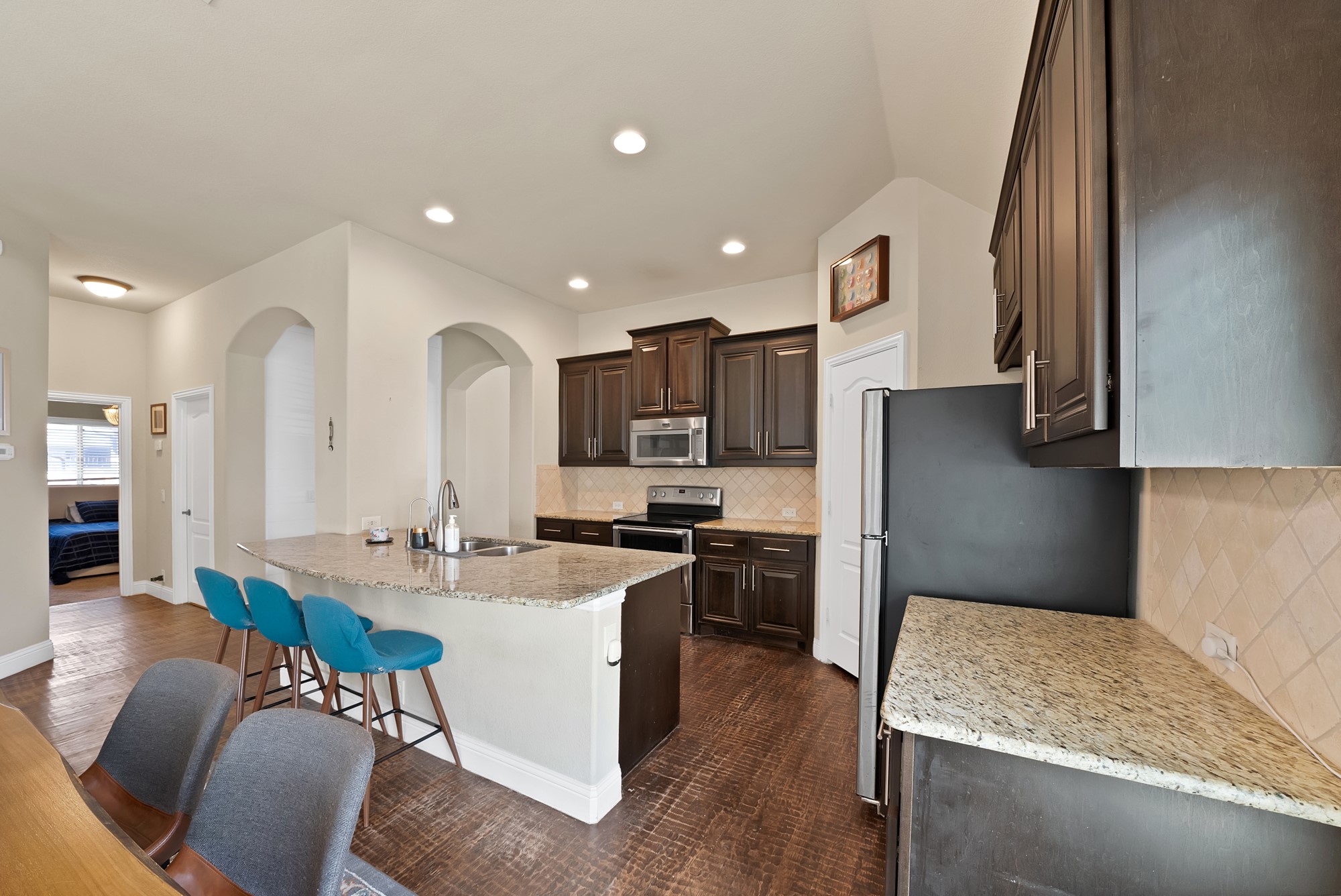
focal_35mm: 12
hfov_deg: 112.6
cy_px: 448
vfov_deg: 90.1
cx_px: 670
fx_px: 447
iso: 640
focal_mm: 12
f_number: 9
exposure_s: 1/1.25
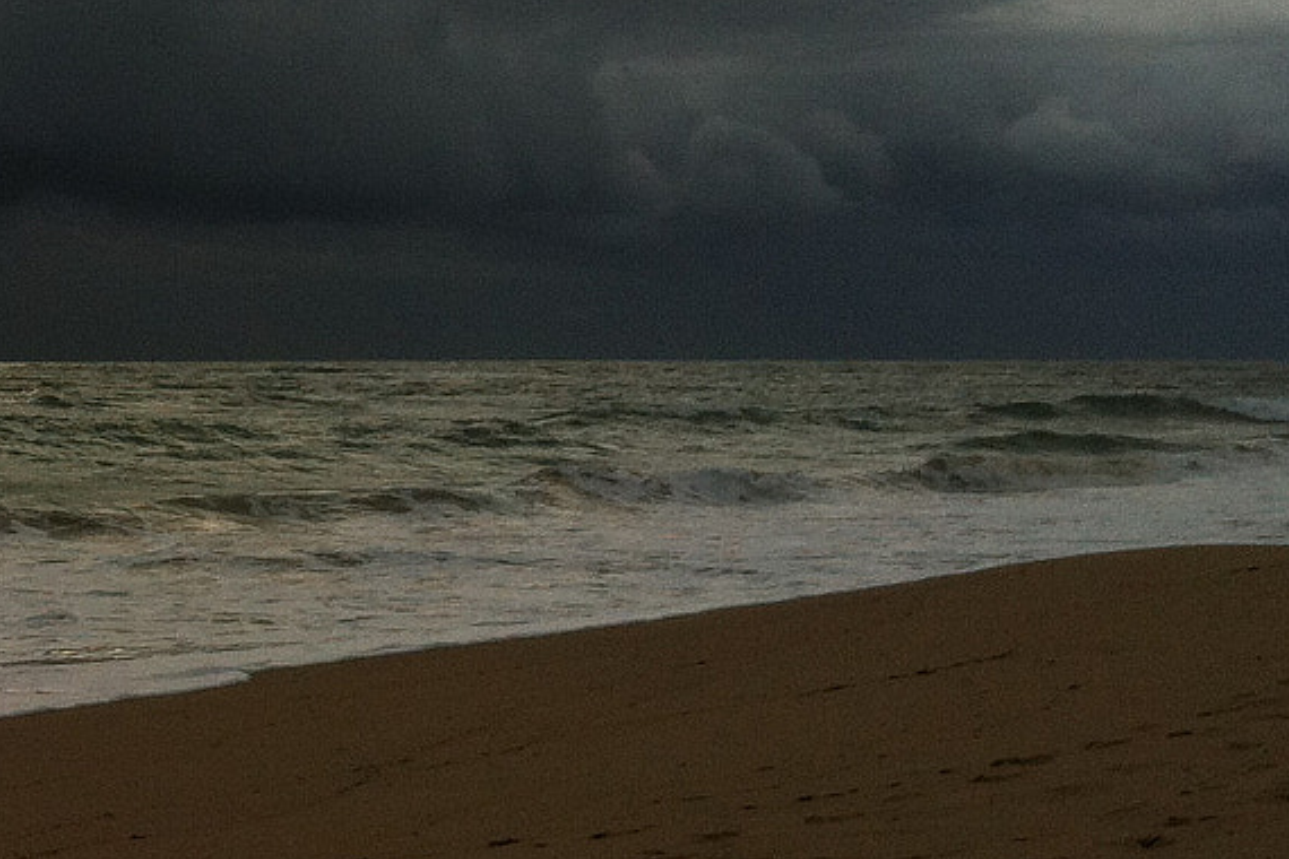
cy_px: -60
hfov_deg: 19.6
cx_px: 79
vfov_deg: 13.2
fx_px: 3652
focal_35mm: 102
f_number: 2.8
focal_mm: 3.85
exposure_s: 1/1676
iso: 80
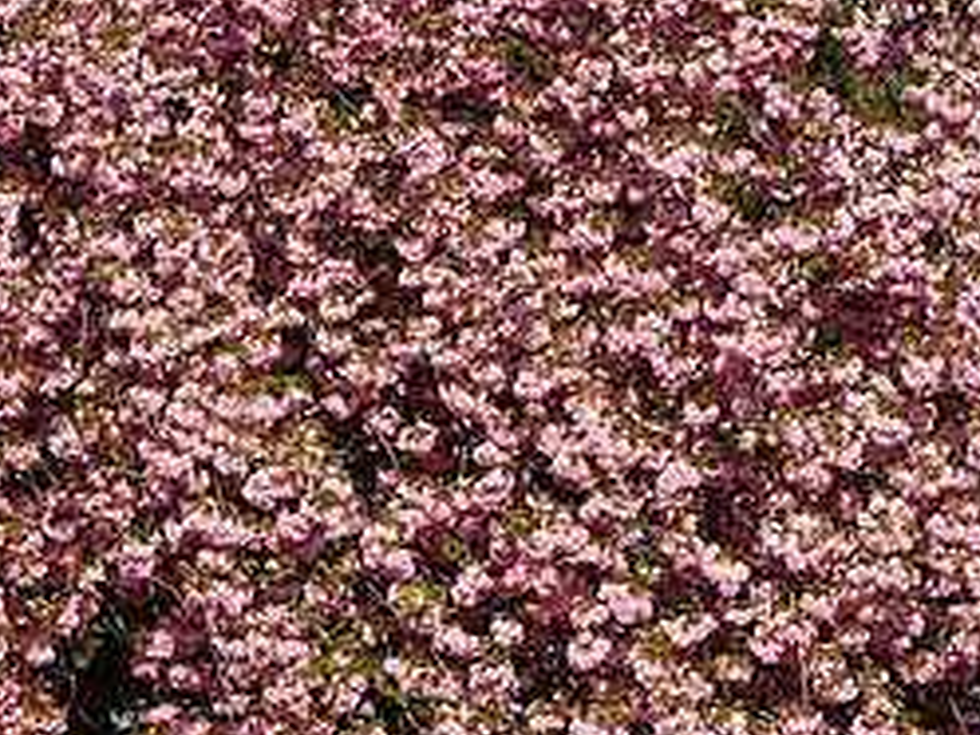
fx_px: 13221
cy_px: 318
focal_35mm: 467
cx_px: 597
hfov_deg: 4.2
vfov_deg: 3.2
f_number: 8
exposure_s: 1/320
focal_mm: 100
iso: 100
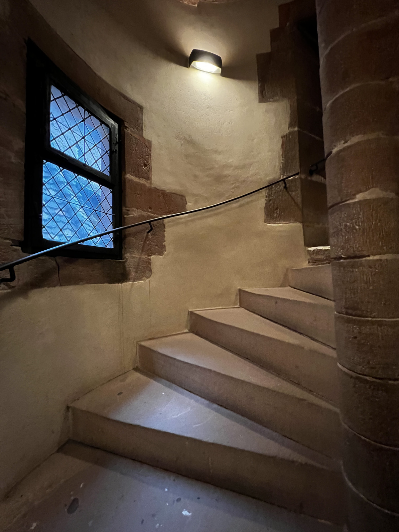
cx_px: 200
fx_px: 200
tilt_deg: +4.1
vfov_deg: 106.2
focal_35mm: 13
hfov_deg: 89.9
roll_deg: +0.7
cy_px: 266
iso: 1250
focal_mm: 1.57
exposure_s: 1/40
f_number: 1.8
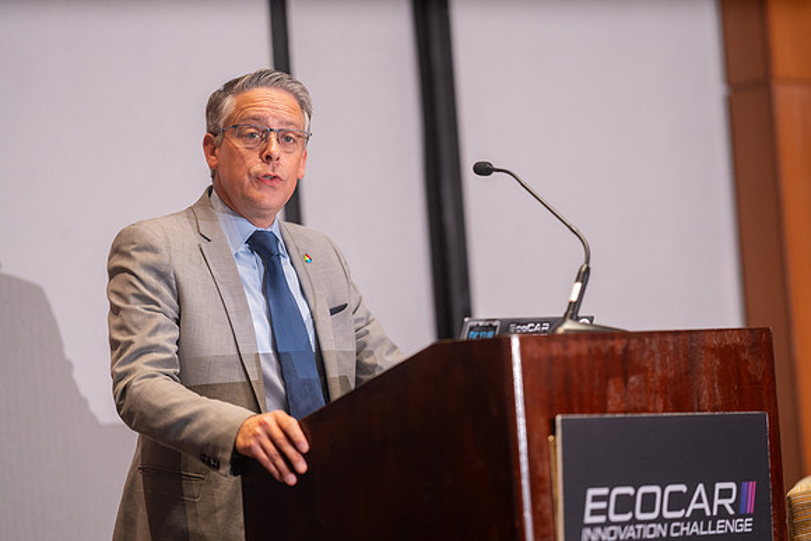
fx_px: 3042
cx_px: 406
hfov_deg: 15.2
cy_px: 270
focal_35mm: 135
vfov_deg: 10.2
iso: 1600
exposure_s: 1/200
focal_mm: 135
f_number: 1.8
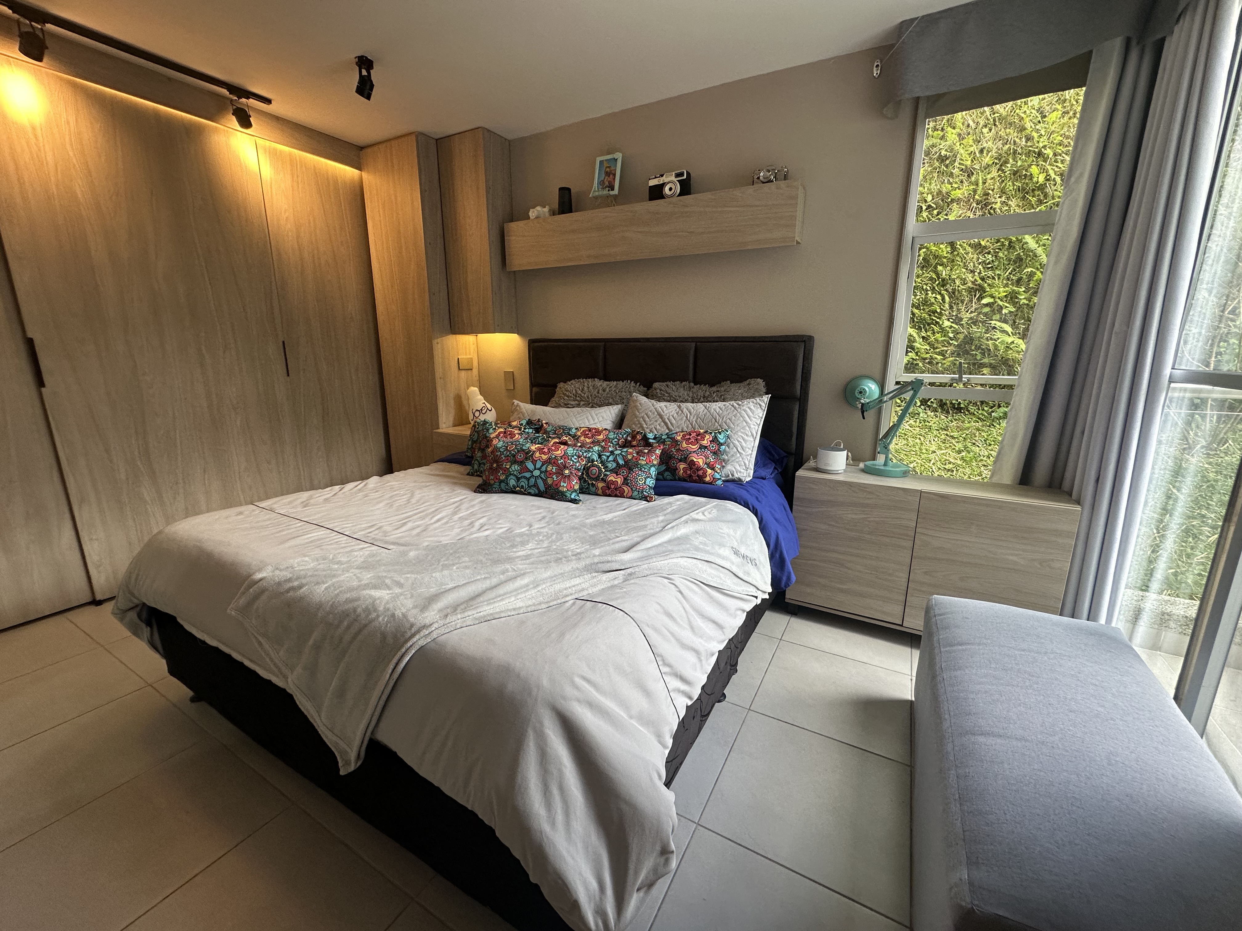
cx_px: 621
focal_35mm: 14
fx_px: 502
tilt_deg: -12.0
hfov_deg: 102.1
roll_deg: -0.4
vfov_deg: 85.7
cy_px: 466
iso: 160
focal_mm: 2.22
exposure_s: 1/120
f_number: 2.2
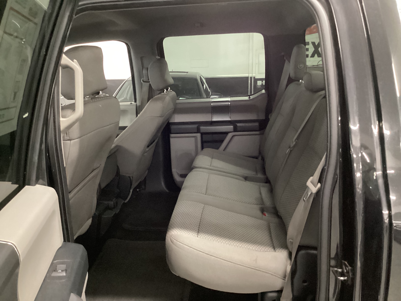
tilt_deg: -13.3
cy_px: 150
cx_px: 200
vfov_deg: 45.4
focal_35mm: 31
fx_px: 359
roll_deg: +2.4
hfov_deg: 58.4
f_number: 2.4
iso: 640
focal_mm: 3.3
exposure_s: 1/20
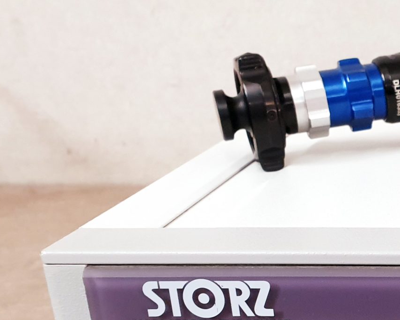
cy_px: 344
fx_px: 900
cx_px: 569
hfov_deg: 21.7
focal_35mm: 76
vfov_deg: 19.4
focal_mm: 4.3
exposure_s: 1/33
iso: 320
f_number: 2.4
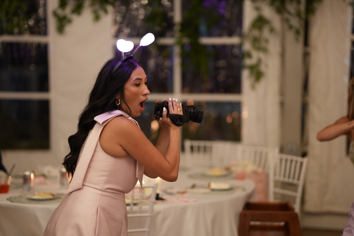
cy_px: 118
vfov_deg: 16.1
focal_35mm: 85
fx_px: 836
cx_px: 177
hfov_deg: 23.9
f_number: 1.4
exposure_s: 1/125
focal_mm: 85
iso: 2000
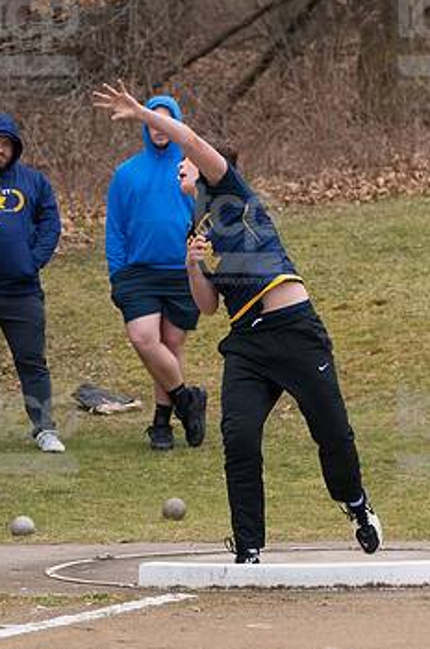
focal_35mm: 309
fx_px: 5558
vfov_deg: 6.7
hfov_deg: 4.4
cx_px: 238
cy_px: 234
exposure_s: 1/2000
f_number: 5
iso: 2000
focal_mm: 160
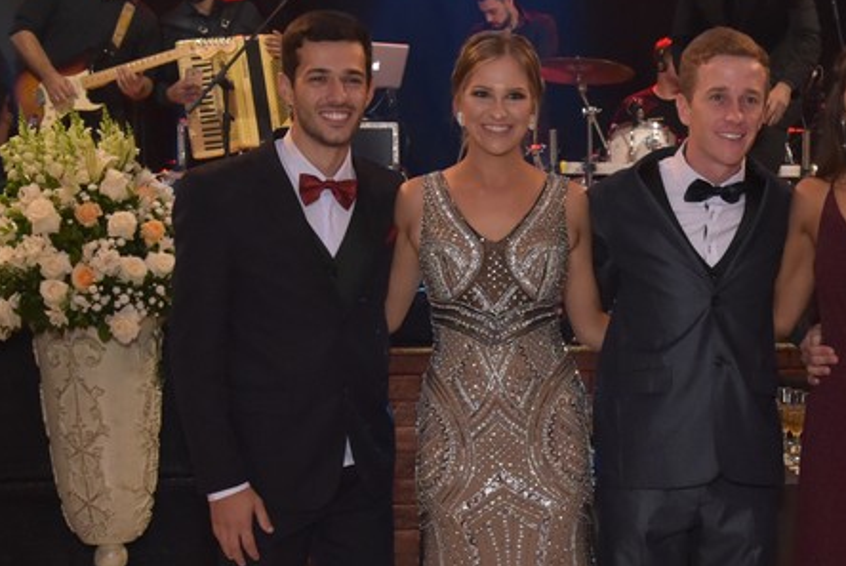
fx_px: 1952
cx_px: 663
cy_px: 442
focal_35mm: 83
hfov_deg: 24.1
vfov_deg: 16.4
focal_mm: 36
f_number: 6.3
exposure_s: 1/200
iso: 3200
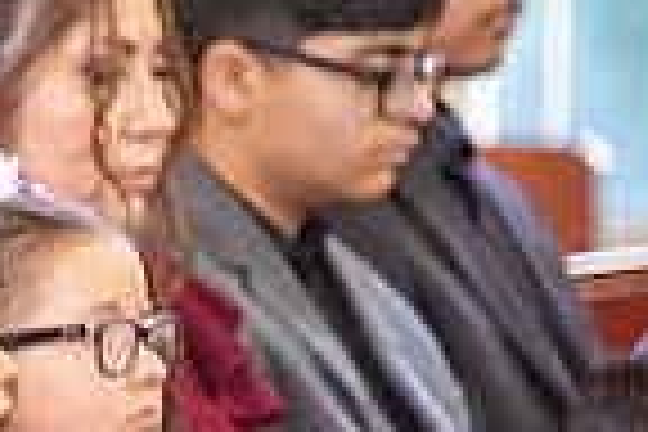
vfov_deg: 1.9
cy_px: 403
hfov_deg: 2.8
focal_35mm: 727
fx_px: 13085
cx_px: -513
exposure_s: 1/160
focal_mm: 180
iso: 2000
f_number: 2.8
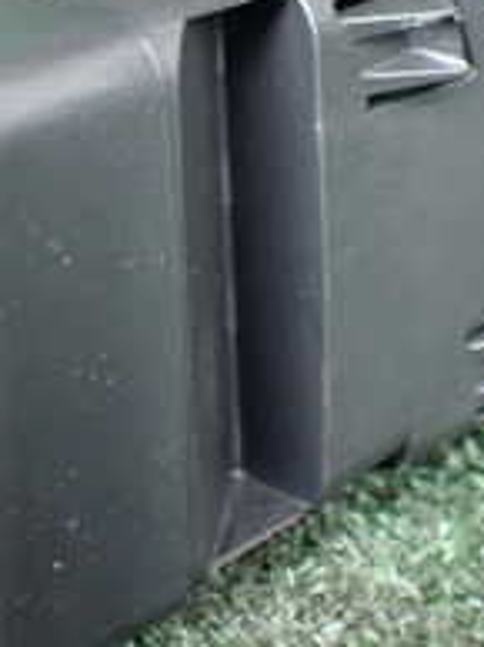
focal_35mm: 93
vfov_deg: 20.8
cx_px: 93
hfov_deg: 15.7
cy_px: 90
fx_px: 1738
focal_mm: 5.4
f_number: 2.3
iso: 800
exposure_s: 1/50
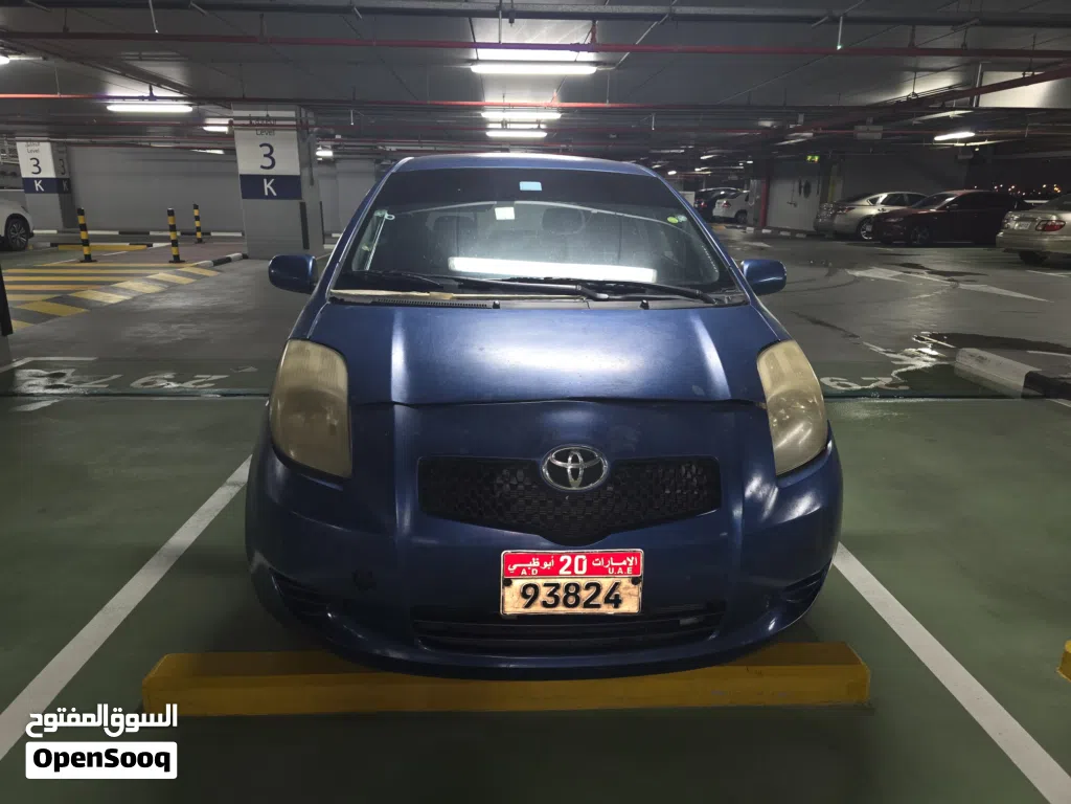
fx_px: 712
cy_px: 402
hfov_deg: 73.9
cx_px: 536
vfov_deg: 58.9
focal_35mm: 23
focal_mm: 6.3
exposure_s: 1/20
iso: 1250
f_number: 1.7
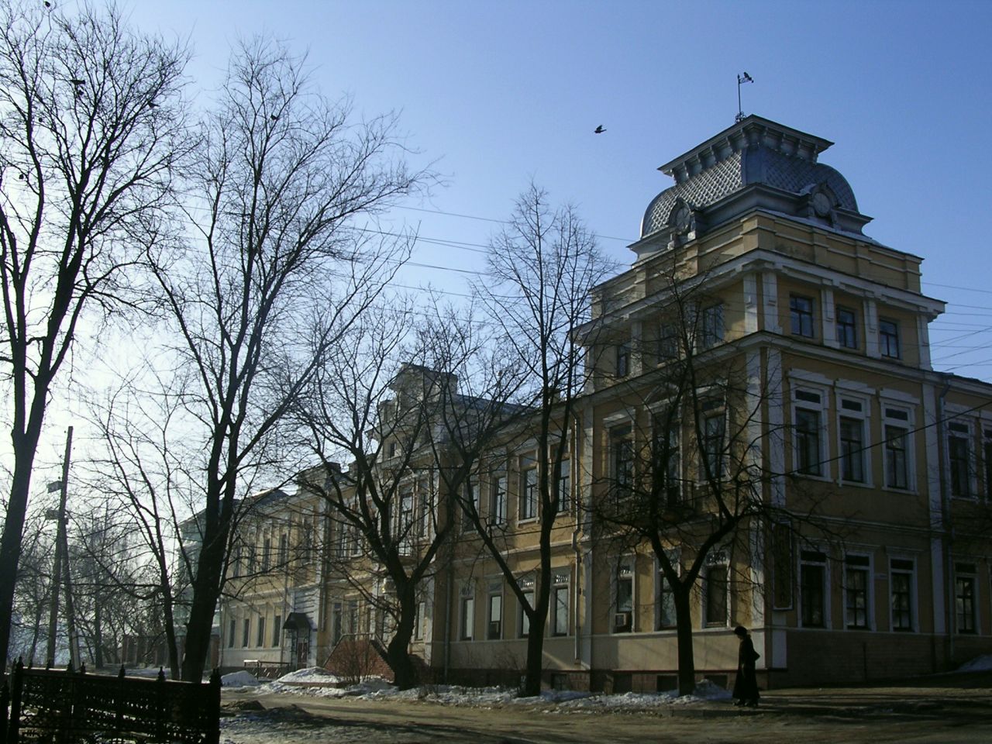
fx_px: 1089
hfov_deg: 49.0
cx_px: 496
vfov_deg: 37.7
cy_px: 372
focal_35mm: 38
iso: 100
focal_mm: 5.8
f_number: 5.6
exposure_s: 1/300
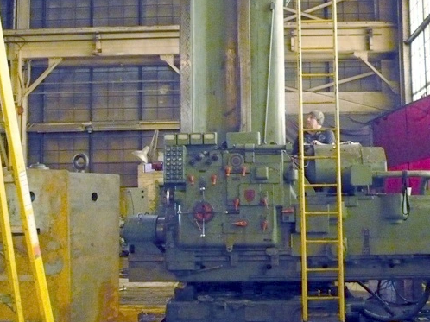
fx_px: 559
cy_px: 155
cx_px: 267
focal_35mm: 45
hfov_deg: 41.8
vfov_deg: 32.2
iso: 800
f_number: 2.8
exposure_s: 1/15
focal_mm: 5.8
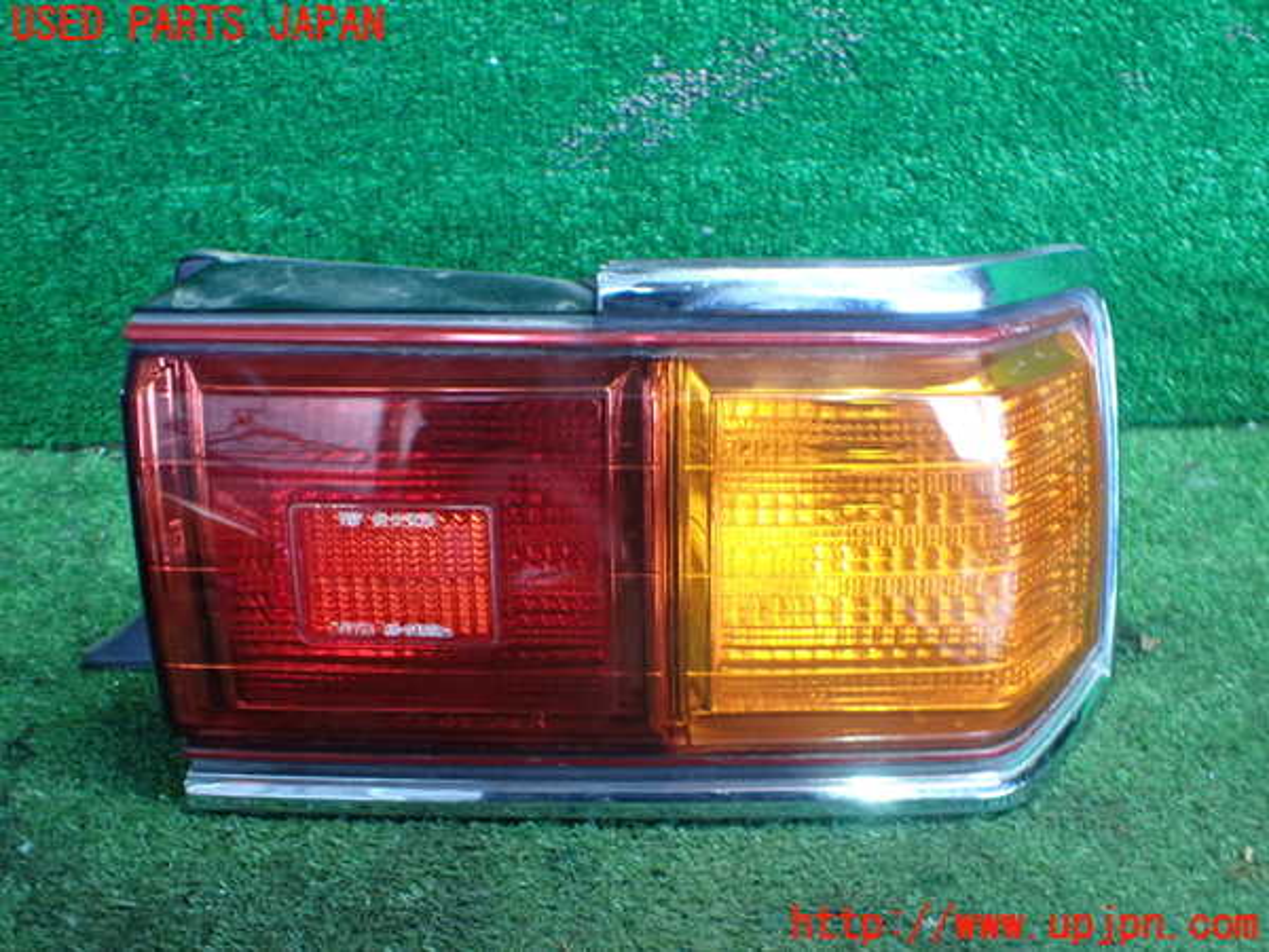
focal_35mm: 30
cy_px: 476
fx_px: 1100
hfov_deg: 60.0
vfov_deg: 46.8
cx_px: 634
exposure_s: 1/50
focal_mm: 5.4
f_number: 2.3
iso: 800
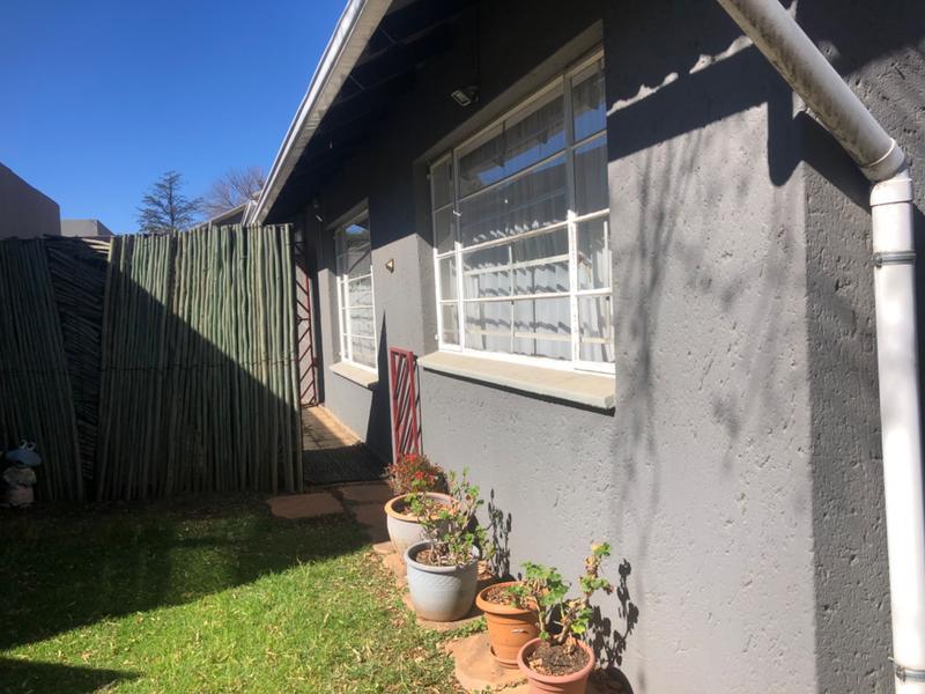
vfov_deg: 49.7
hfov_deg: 63.4
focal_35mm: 28
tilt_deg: -1.0
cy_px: 347
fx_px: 748
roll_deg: +2.2
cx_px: 462
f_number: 1.8
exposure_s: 1/1715
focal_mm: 4
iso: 20
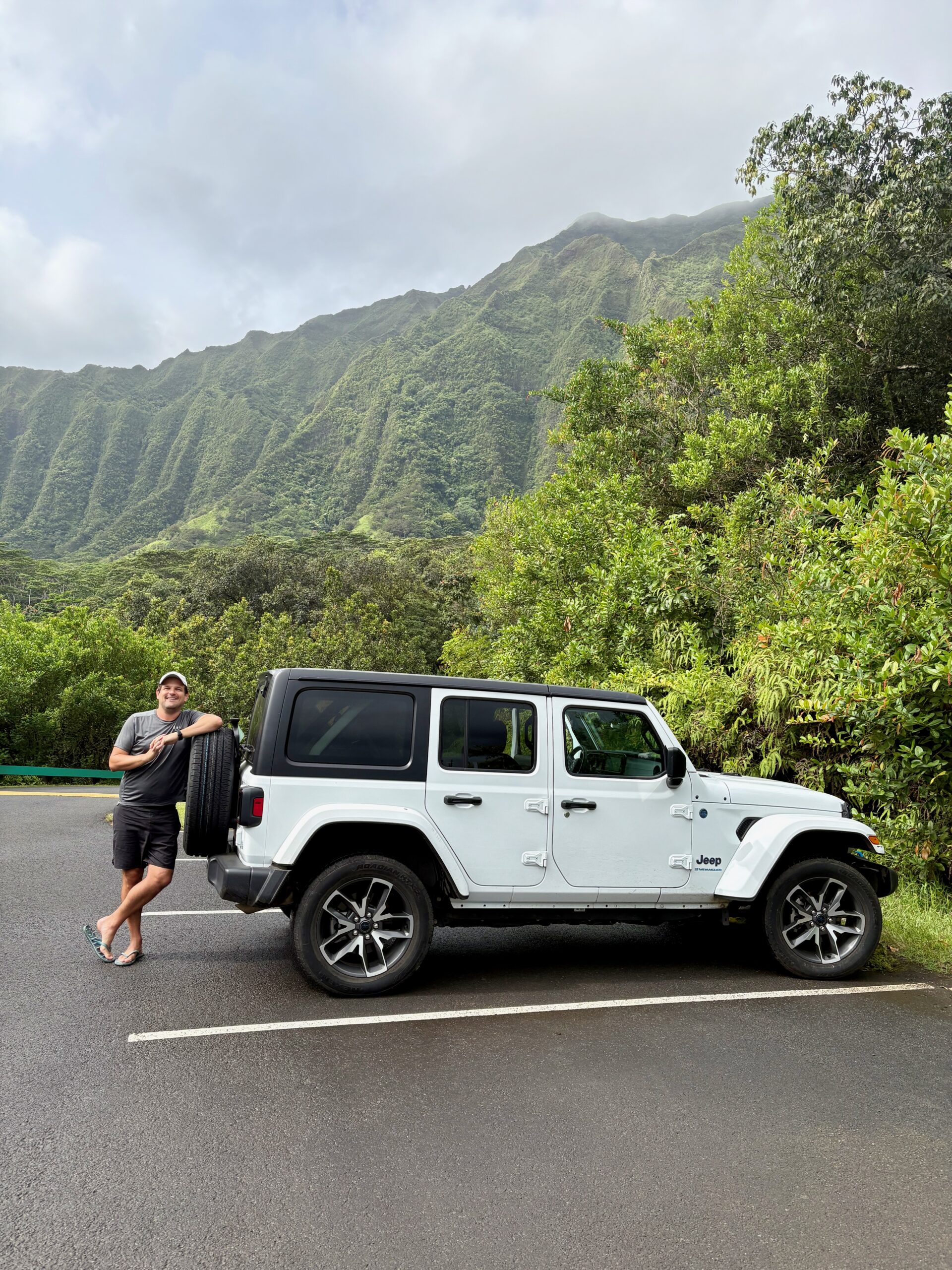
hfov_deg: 53.1
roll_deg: -1.4
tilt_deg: +4.3
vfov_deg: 67.3
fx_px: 953
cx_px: 476
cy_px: 635
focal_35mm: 26
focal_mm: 5.96
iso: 50
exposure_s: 1/2283
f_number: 1.6
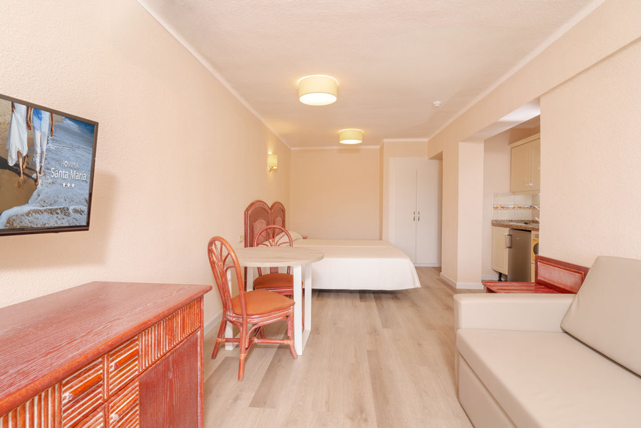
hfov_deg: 93.2
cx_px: 320
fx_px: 303
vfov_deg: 70.5
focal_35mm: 17
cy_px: 214
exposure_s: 1/25
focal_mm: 17
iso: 640
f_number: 9
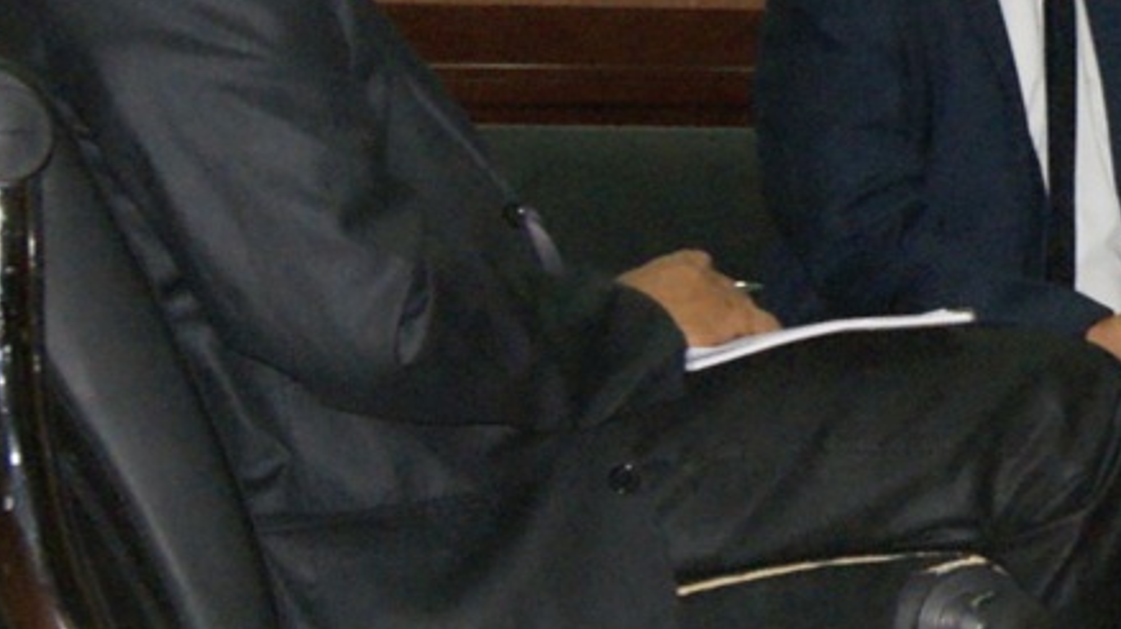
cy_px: 312
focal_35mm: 124
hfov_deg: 16.2
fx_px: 3684
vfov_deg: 9.8
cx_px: 1523
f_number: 5.6
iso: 1600
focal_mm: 24
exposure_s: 1/60
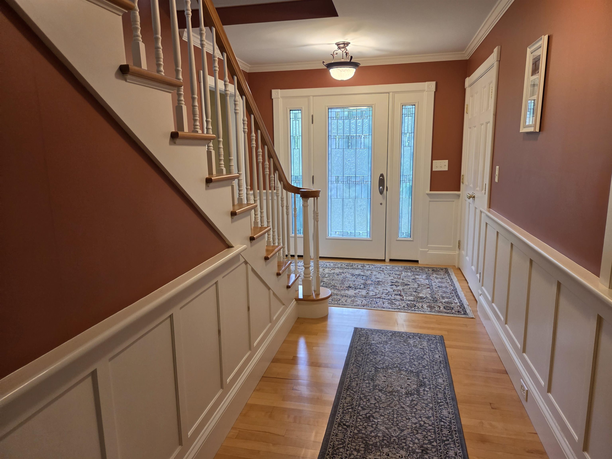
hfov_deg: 73.9
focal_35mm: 23
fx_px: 407
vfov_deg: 58.9
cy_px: 230
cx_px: 306
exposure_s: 1/120
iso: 250
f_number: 1.8
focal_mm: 5.4
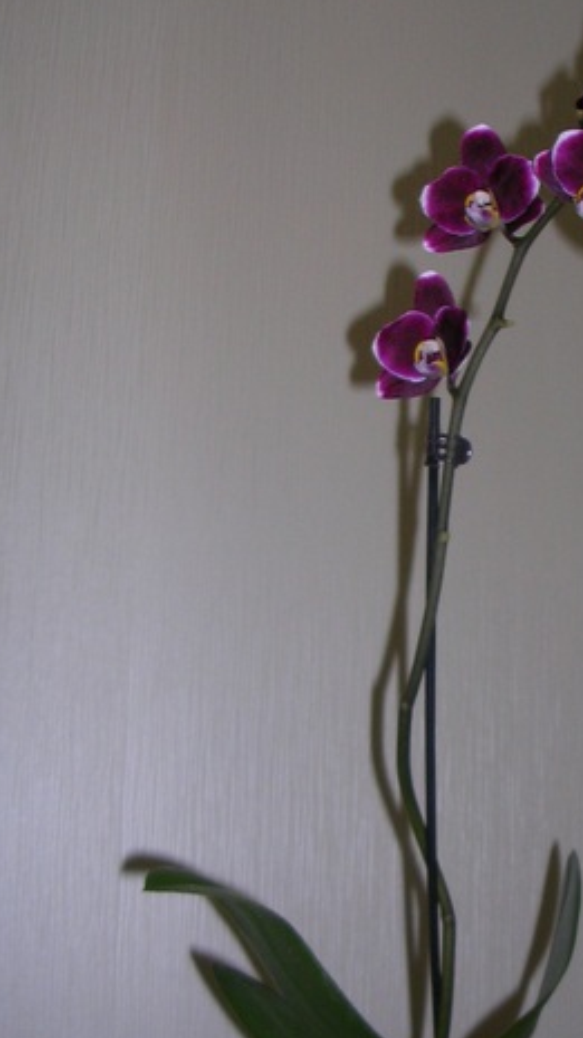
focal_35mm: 57
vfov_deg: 36.6
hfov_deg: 20.7
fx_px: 1569
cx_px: 500
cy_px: 596
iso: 50
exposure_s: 1/60.1
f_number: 2.8
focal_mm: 5.8
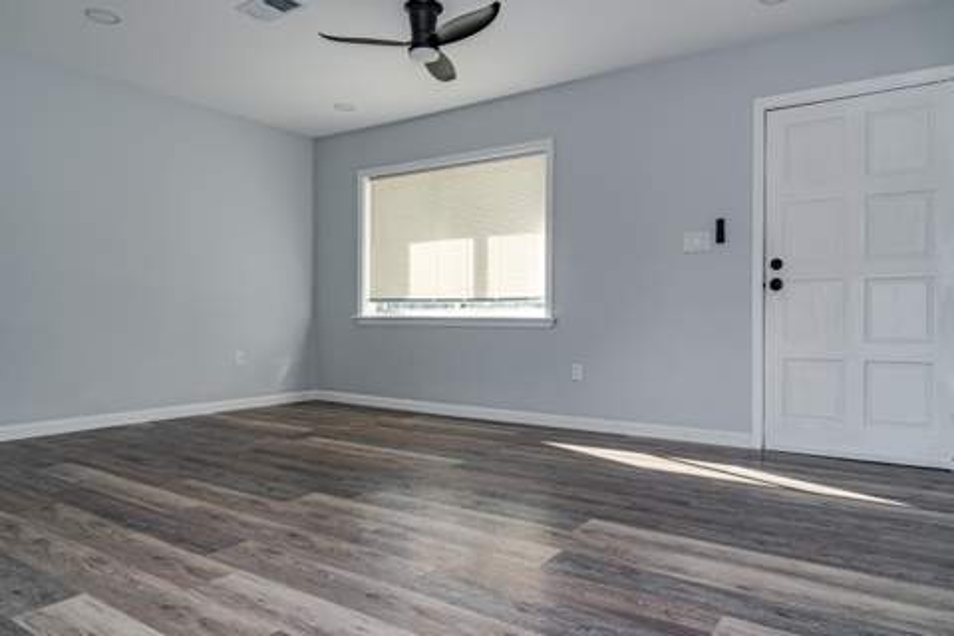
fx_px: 636
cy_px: 318
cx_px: 477
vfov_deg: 53.1
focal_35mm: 24
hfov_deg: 73.7
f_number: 7.1
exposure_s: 1/125
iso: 500
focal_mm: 24
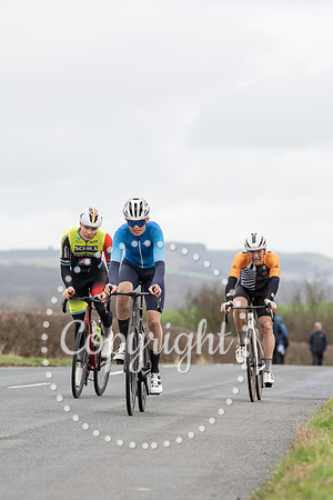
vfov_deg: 8.8
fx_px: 3237
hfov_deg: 5.9
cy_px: 251
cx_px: 140
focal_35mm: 233
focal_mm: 155
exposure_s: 1/800
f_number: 4
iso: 400
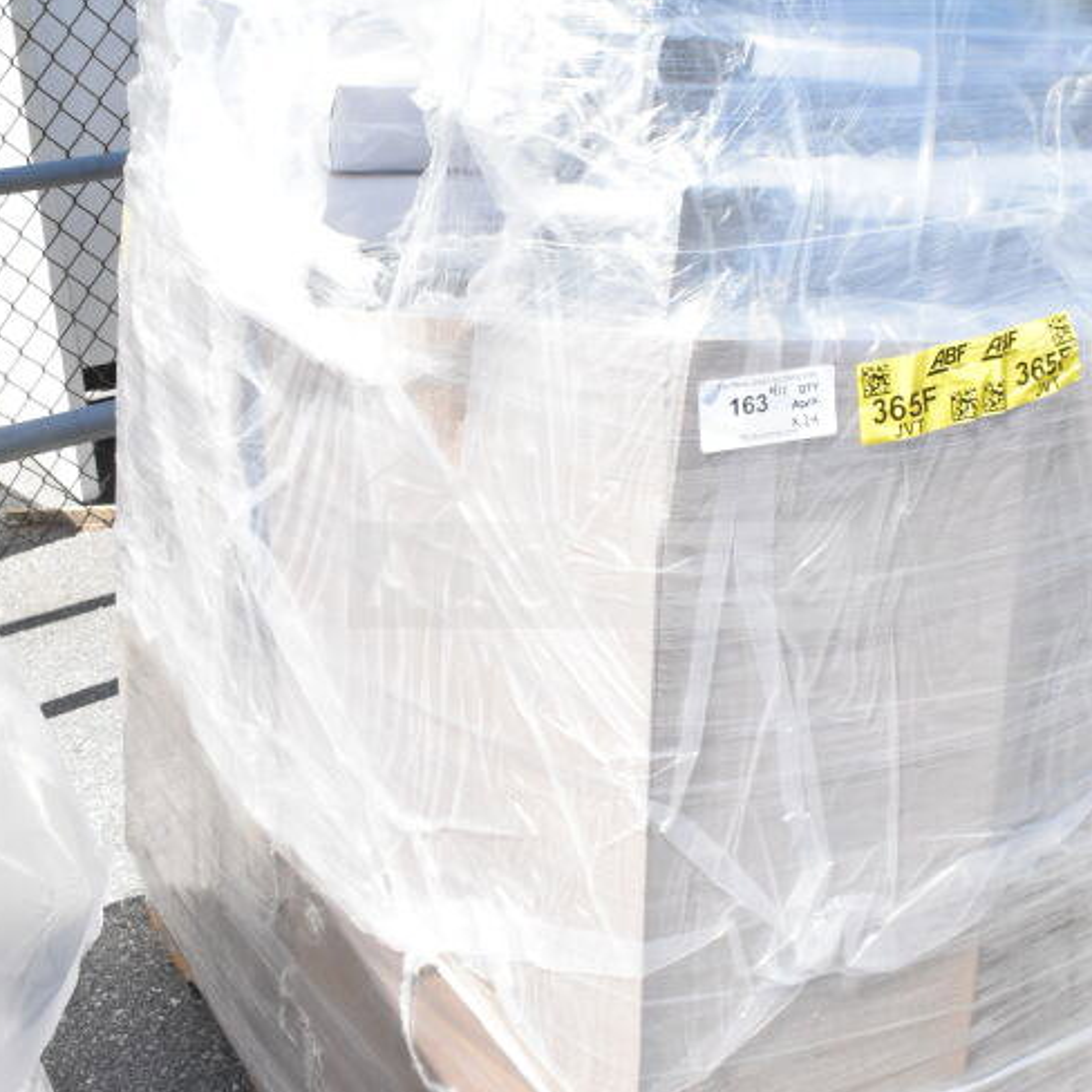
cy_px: 450
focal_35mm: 43
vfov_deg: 39.0
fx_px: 1535
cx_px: 597
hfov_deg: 39.1
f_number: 13
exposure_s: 1/640
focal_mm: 18
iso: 1600
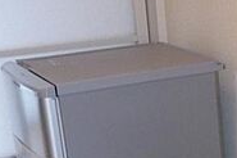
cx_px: 322
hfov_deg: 16.2
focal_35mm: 119
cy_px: 226
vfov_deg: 11.1
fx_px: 783
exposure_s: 1/30
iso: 400
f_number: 2.8
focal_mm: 5.5
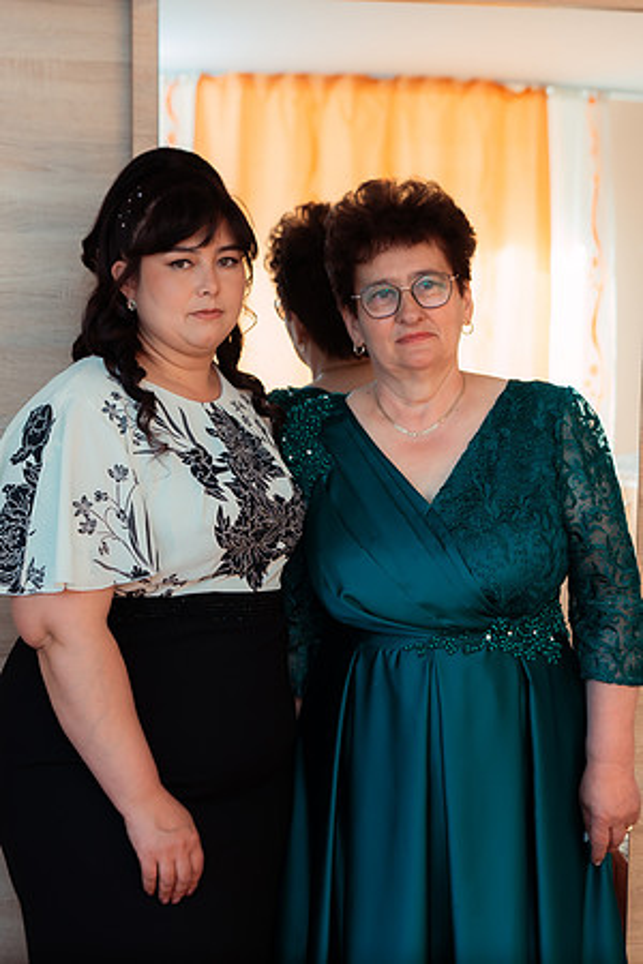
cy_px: 482
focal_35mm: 63
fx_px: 1689
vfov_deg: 31.9
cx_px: 236
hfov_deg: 21.5
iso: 500
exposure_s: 1/250
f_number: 3.2
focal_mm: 42
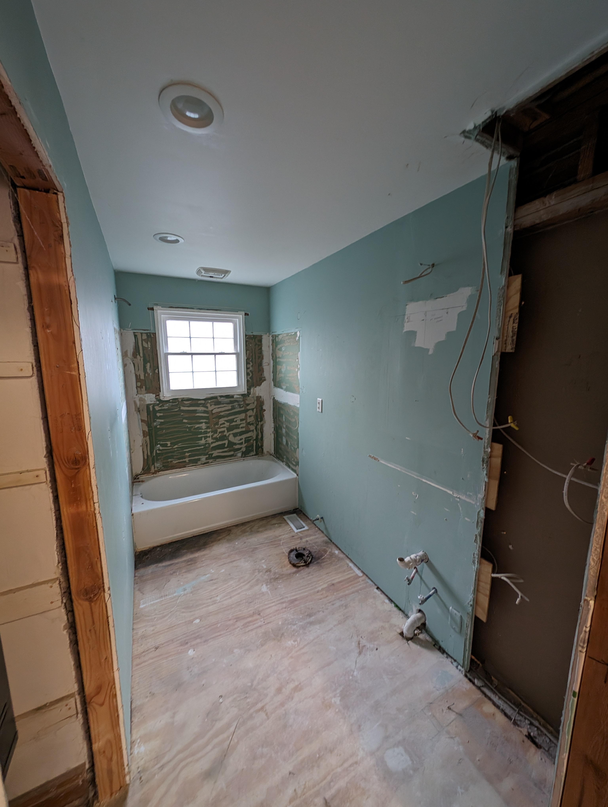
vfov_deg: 110.5
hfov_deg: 94.6
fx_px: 280
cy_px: 404
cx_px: 304
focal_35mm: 12
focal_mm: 2.23
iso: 268
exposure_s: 1/24
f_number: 1.95
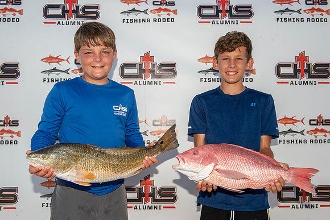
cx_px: 163
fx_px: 340
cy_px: 118
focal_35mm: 37
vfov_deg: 35.9
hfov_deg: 51.8
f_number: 7.1
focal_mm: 34
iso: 50
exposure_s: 1/125
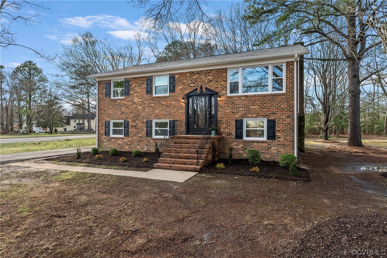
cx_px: 194
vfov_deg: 62.0
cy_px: 129
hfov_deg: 84.0
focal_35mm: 20
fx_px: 215
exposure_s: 1/125
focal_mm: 20
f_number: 8
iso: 800
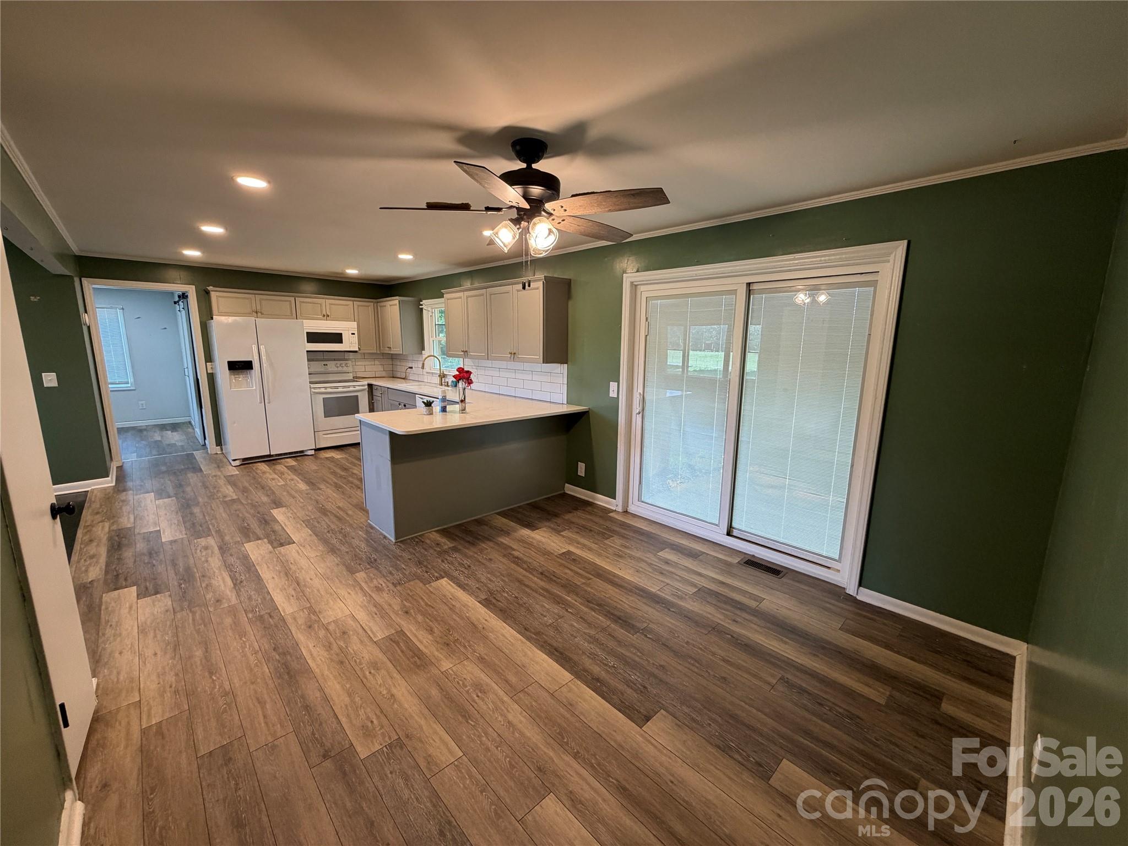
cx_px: 564
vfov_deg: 85.7
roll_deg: -0.8
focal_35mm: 14
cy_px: 423
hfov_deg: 102.1
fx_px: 456
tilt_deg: -11.6
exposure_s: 1/60
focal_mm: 2.22
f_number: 2.2
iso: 200
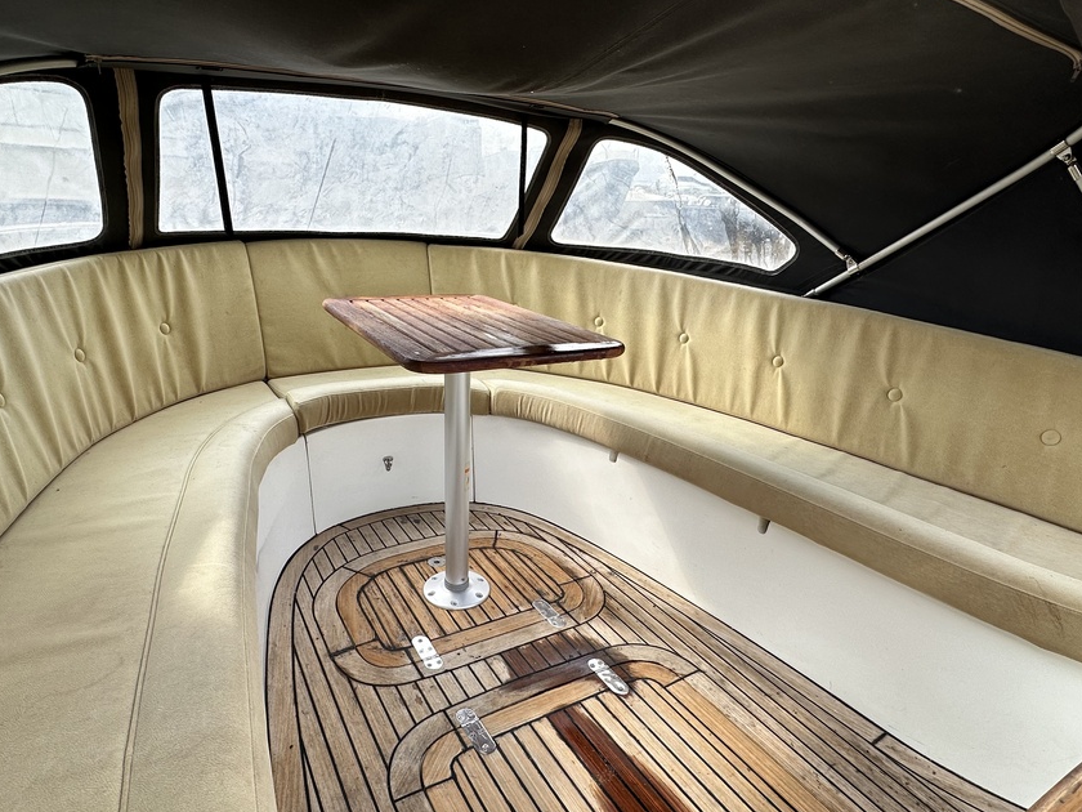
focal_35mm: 20
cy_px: 467
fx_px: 625
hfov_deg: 81.7
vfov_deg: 65.6
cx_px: 519
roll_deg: -0.5
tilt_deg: -22.0
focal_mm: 2.22
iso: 40
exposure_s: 1/421
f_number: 2.2
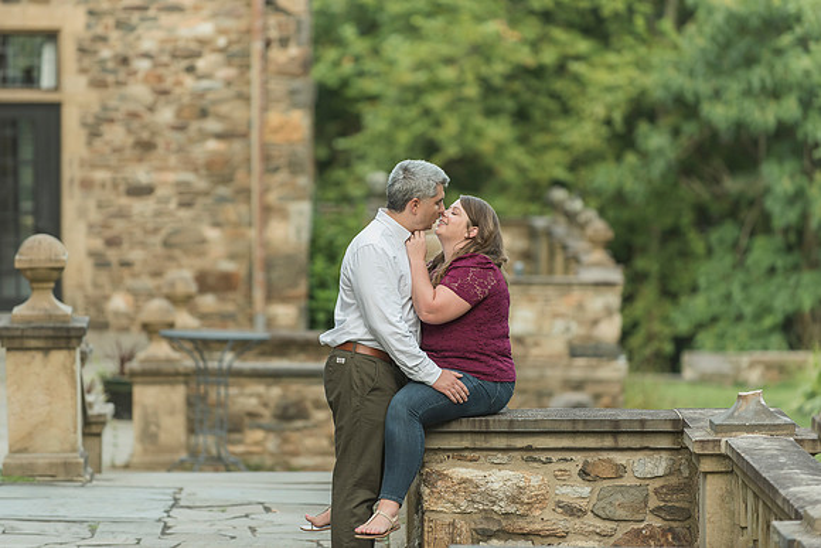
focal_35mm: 207
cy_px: 264
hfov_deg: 9.9
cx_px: 395
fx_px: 4729
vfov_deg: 6.6
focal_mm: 200
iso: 800
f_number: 3.2
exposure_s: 1/400
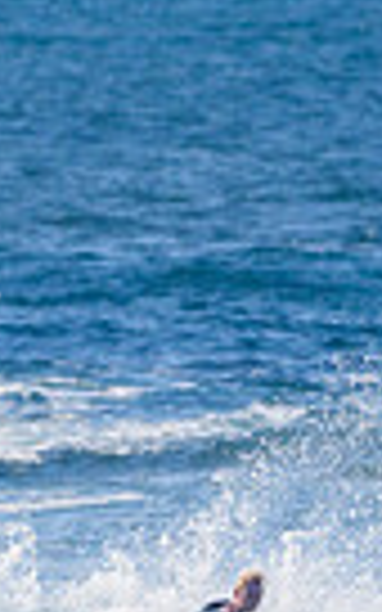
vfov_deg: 0.8
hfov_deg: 0.5
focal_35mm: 2660
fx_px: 44308
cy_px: 648
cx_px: 160
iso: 450
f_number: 5.6
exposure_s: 1/8000
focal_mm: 500
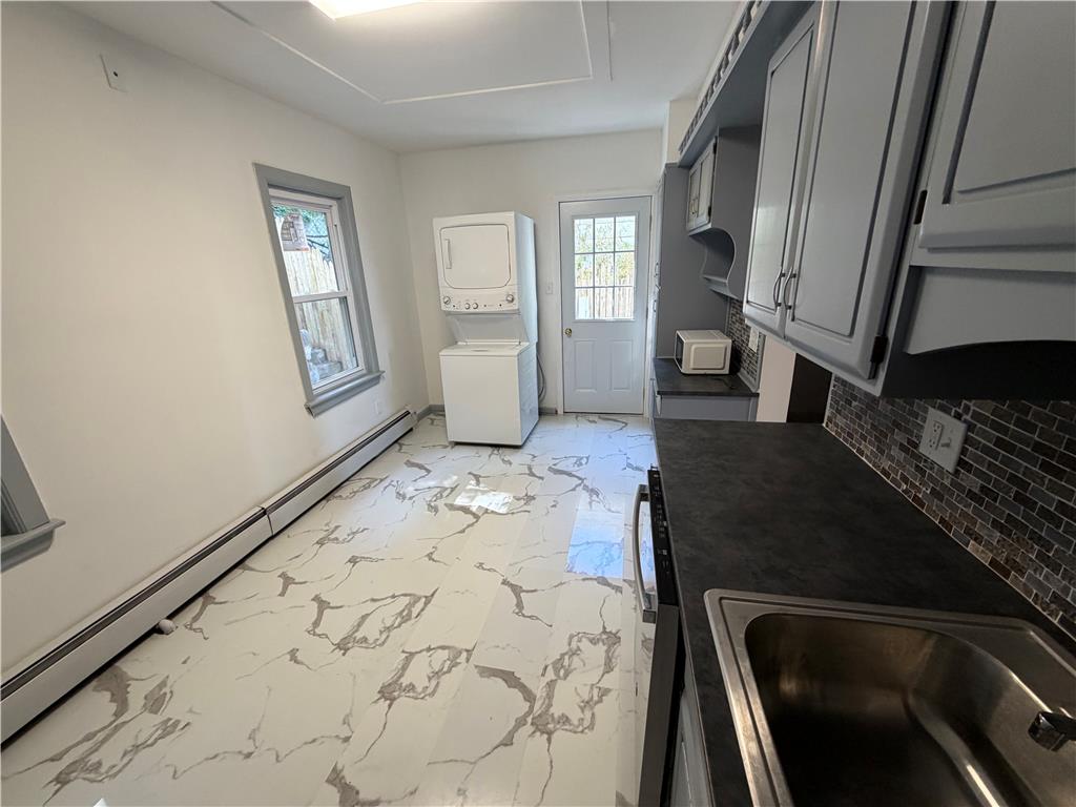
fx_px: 435
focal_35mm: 14
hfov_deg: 102.1
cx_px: 538
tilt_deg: -18.2
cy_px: 404
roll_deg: +2.6
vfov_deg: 85.7
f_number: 2.2
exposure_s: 1/60
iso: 200
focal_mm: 2.22
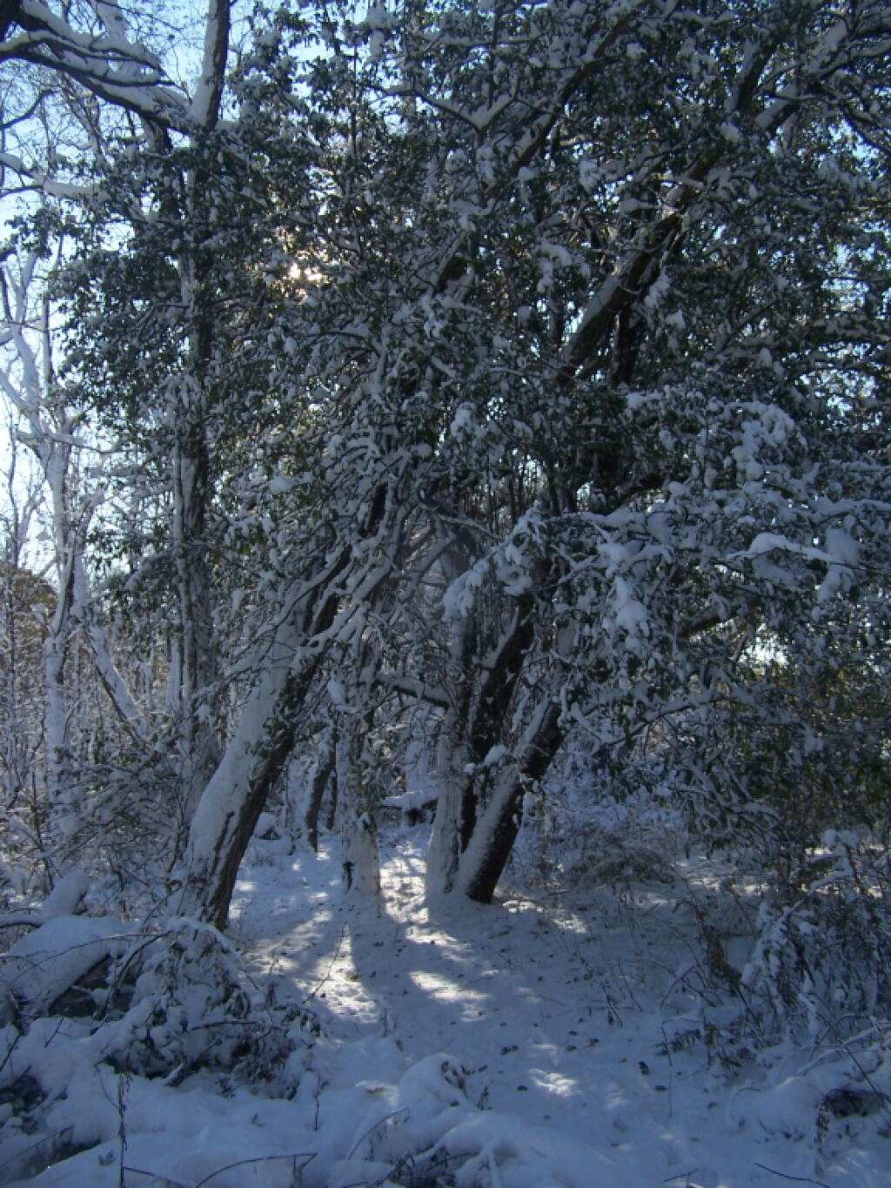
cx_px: 446
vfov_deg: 49.0
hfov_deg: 37.7
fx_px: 1304
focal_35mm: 38
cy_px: 594
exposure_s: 1/1000
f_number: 2.8
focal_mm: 6.3
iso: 80
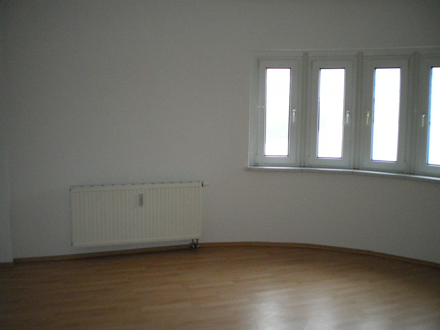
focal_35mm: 36
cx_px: 220
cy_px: 165
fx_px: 458
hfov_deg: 51.4
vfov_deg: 39.7
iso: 800
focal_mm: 6.3
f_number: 3.1
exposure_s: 1/50
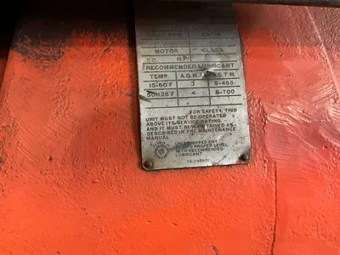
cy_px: 128
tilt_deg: -23.8
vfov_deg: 48.2
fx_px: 285
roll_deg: -1.6
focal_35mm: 29
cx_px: 170
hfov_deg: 61.7
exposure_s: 1/30
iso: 400
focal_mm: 3
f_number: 1.8
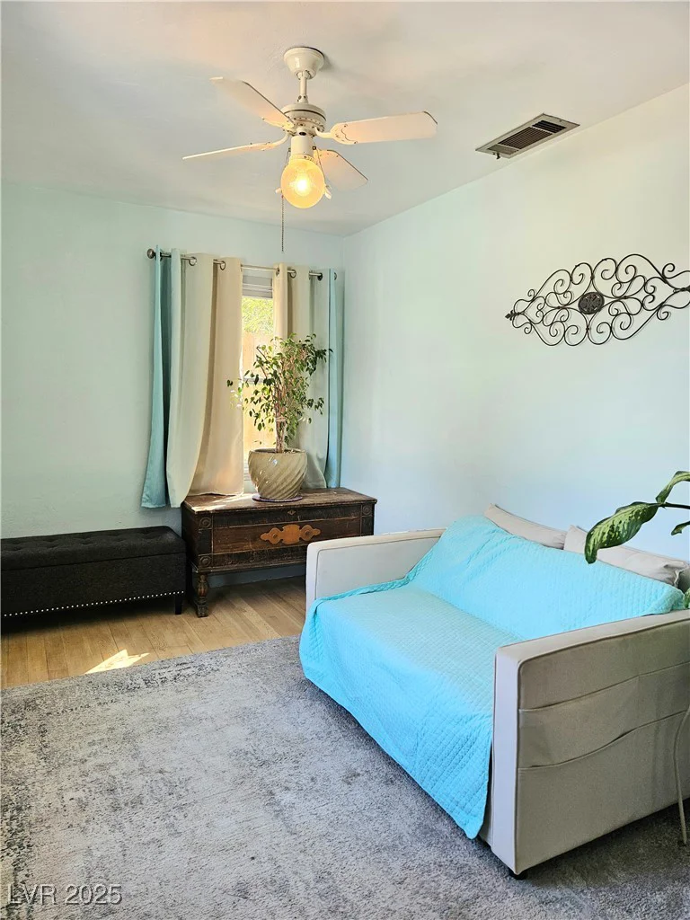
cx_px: 345
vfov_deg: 73.9
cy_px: 460
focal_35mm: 23
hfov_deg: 58.9
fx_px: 611
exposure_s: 1/120
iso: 100
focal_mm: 5.4
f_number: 1.8
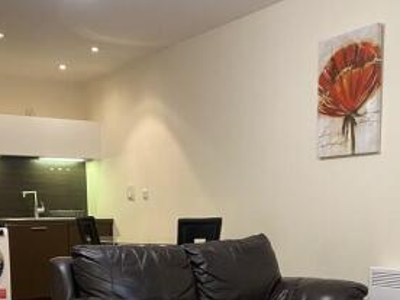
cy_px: 293
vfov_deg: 25.4
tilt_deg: -7.0
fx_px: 636
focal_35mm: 55
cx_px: 231
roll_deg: +0.1
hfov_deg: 34.9
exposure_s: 1/50
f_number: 1.8
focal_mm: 4.25
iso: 250
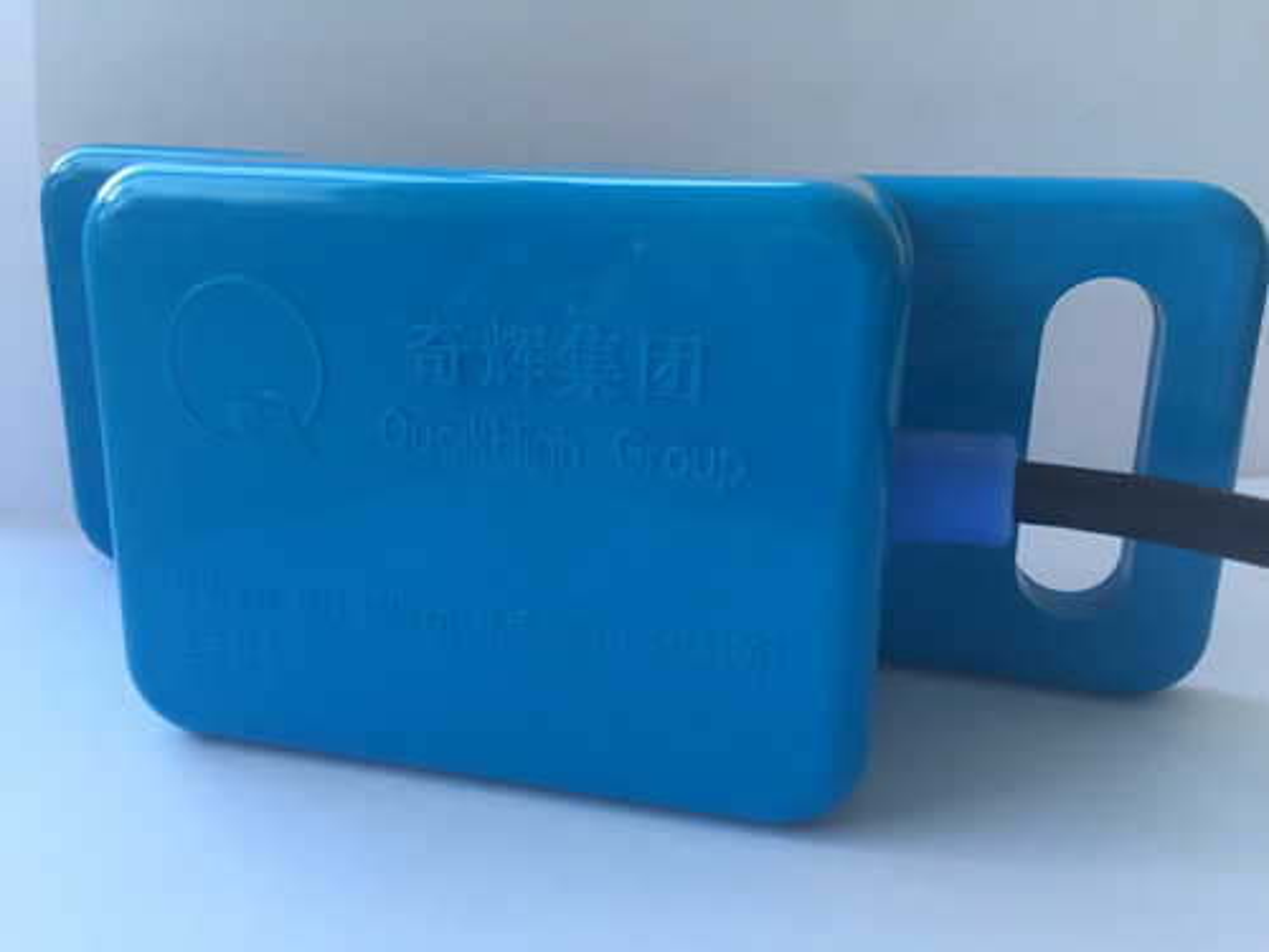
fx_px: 1063
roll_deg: -1.9
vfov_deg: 48.2
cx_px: 634
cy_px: 476
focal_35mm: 29
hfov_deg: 61.7
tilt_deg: -14.8
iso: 32
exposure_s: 1/50
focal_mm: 4.15
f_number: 2.2
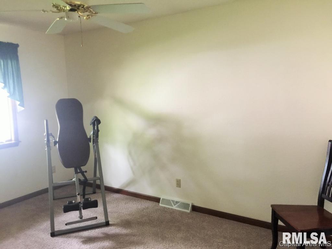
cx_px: 166
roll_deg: +0.9
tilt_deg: -6.4
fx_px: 278
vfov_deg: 48.2
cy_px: 124
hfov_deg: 61.7
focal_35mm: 29
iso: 80
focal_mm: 4.15
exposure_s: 1/4
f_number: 2.2
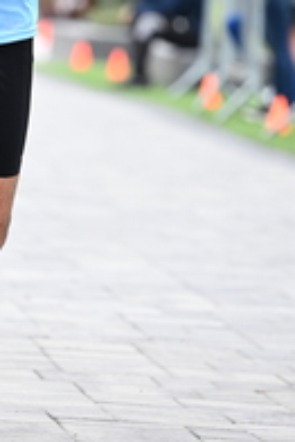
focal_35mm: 448
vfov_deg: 4.6
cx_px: -1
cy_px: 54
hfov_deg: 3.1
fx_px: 5497
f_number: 2.8
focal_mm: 160
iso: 1600
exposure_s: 1/1250
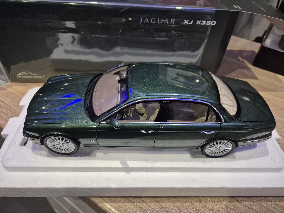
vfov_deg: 58.9
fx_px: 189
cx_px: 142
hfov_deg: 73.9
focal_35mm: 23
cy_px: 106
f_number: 1.8
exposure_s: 1/100
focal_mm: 5.4
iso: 1000
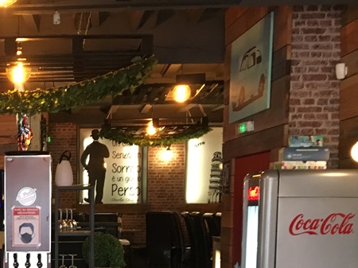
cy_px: 257
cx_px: 4
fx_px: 682
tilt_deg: -4.2
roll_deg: -0.1
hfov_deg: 27.8
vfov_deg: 21.6
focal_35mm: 66
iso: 200
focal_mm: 4.15
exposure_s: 1/17
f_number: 2.2
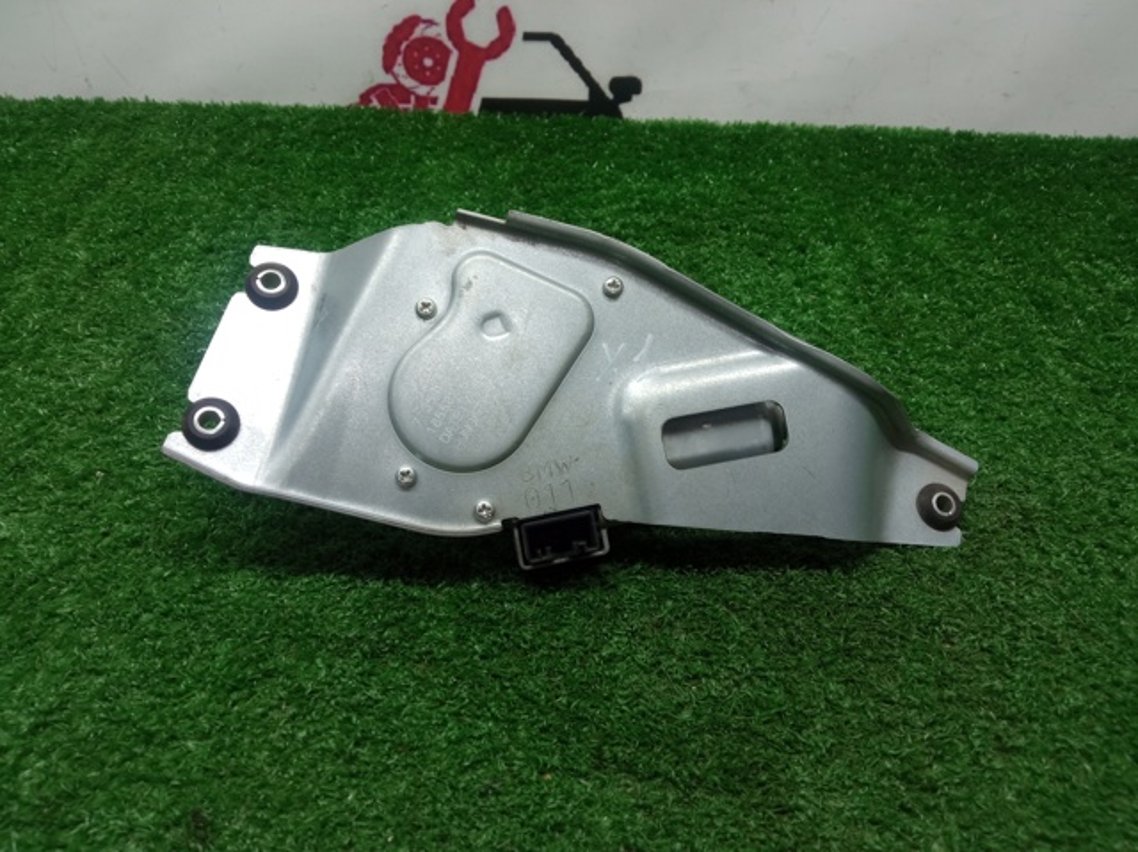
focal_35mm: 27
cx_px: 569
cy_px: 426
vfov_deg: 51.3
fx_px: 887
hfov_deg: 65.4
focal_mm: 3.79
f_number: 2.2
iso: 173
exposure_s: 1/33.3
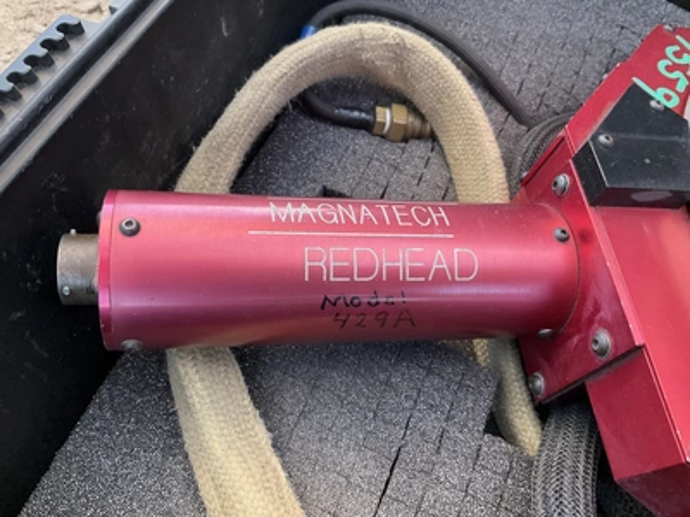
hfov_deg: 61.7
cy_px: 258
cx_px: 345
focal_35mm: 29
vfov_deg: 48.2
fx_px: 578
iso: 125
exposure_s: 1/60
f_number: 1.8
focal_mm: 3
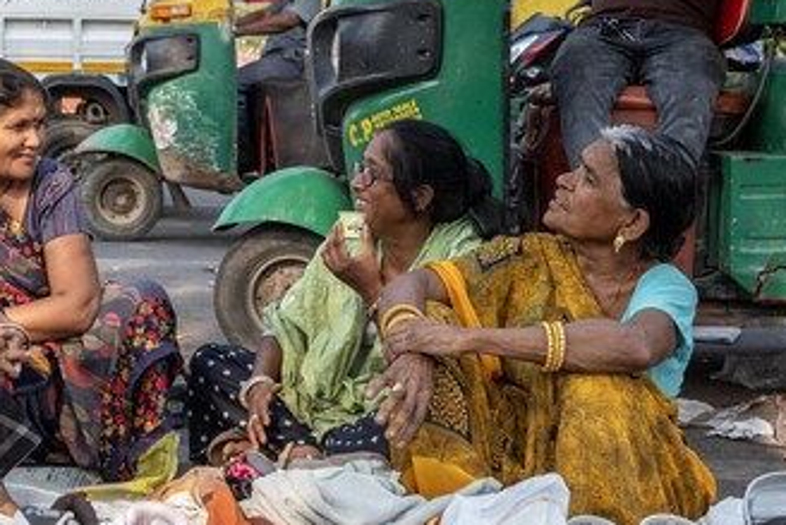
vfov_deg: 21.3
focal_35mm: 64
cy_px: 292
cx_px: 177
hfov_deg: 30.8
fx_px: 1398
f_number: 4
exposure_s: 1/500
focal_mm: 23.4
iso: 200
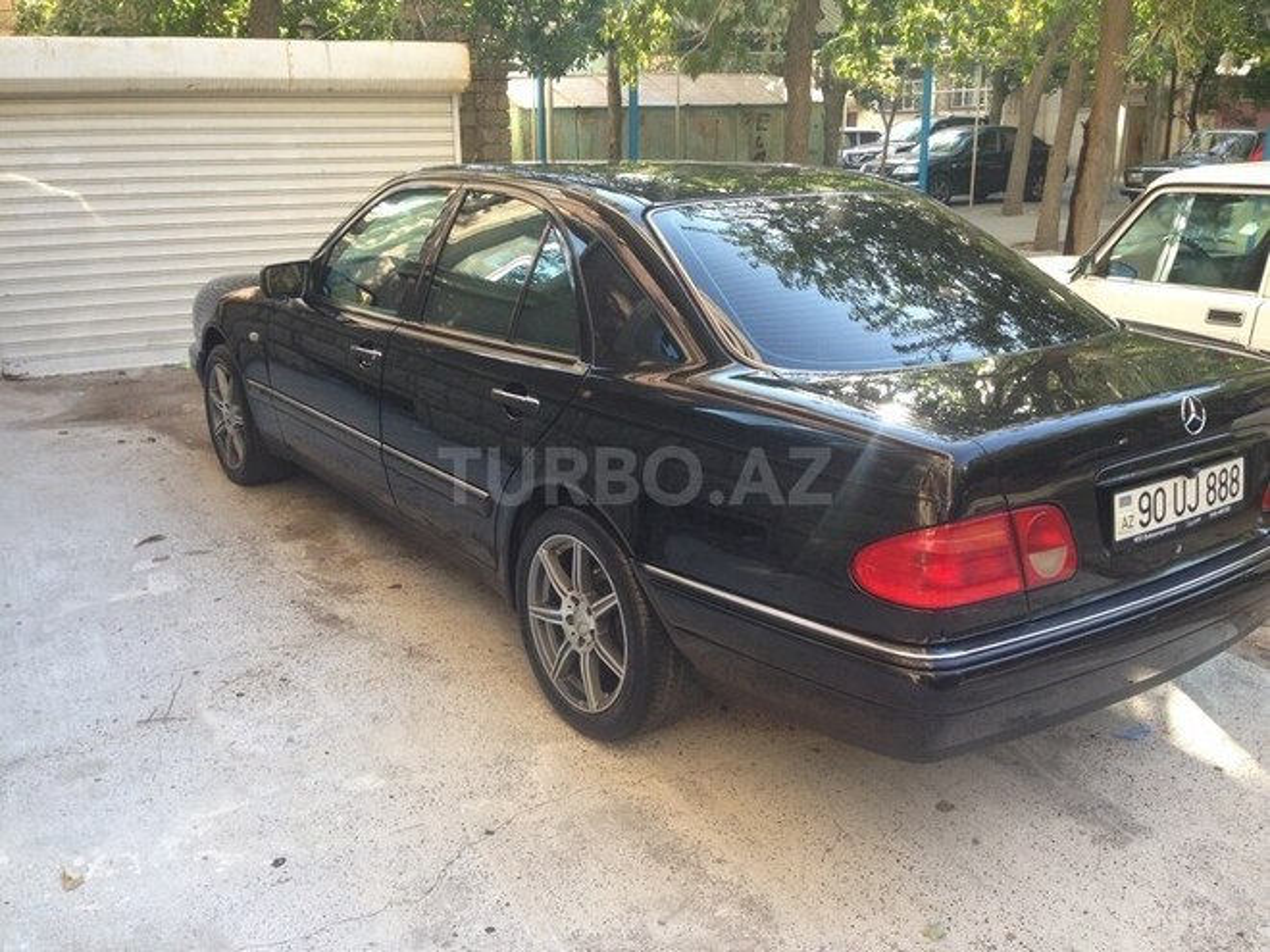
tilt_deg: -15.9
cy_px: 476
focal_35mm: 33
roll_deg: +1.9
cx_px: 635
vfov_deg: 42.9
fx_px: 1211
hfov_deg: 55.4
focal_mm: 4.12
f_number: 2.4
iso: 50
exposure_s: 1/120
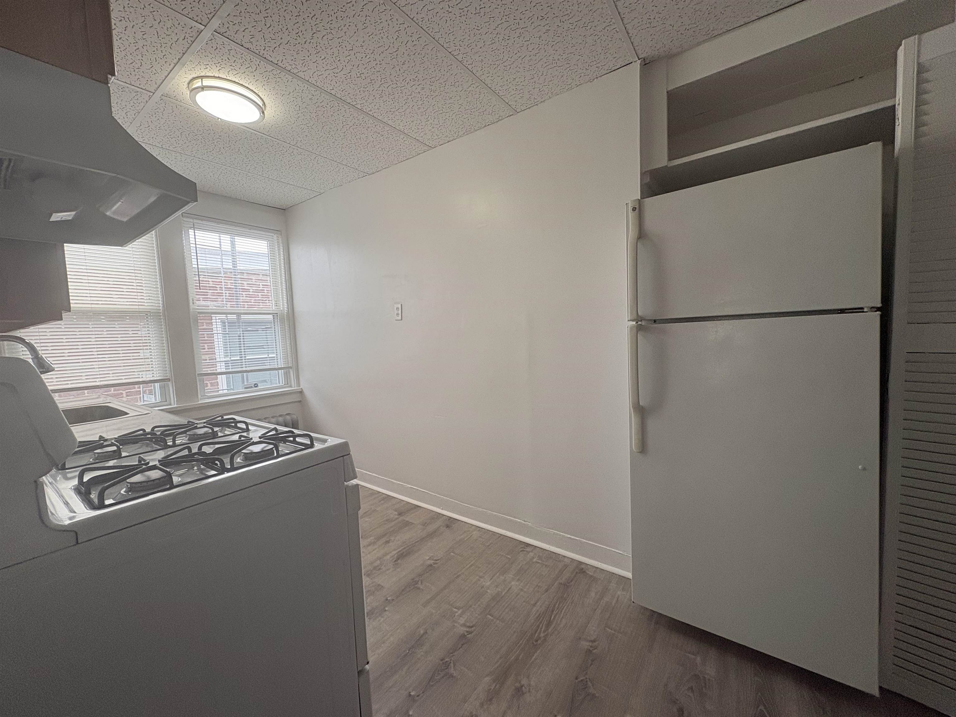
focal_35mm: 14
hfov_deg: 102.1
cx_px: 478
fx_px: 387
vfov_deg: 85.7
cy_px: 358
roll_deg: +2.8
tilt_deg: -3.9
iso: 125
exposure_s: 1/120
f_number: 2.2
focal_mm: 2.22
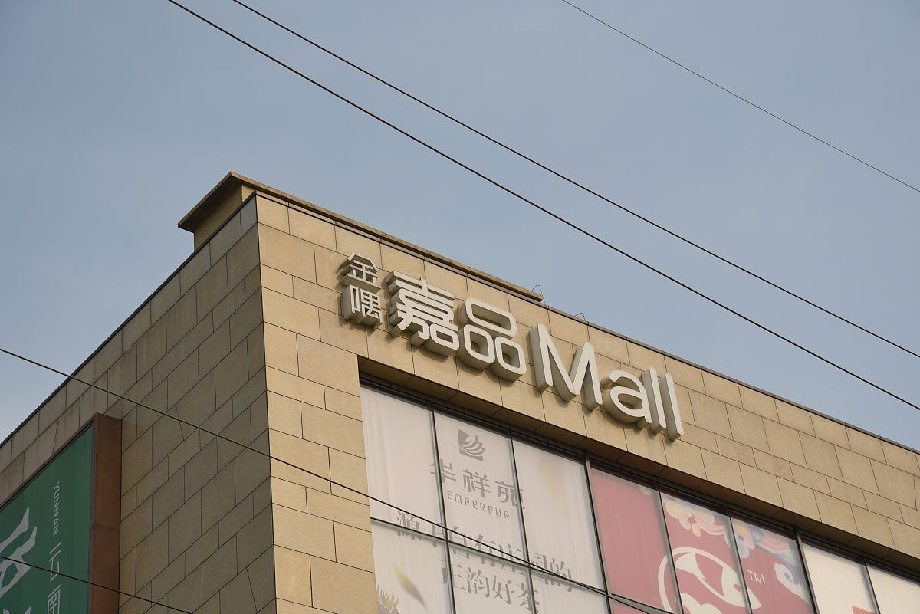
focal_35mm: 85
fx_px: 2173
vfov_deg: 16.1
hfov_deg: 23.9
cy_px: 307
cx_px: 460
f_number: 7.1
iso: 100
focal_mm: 85
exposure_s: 1/640
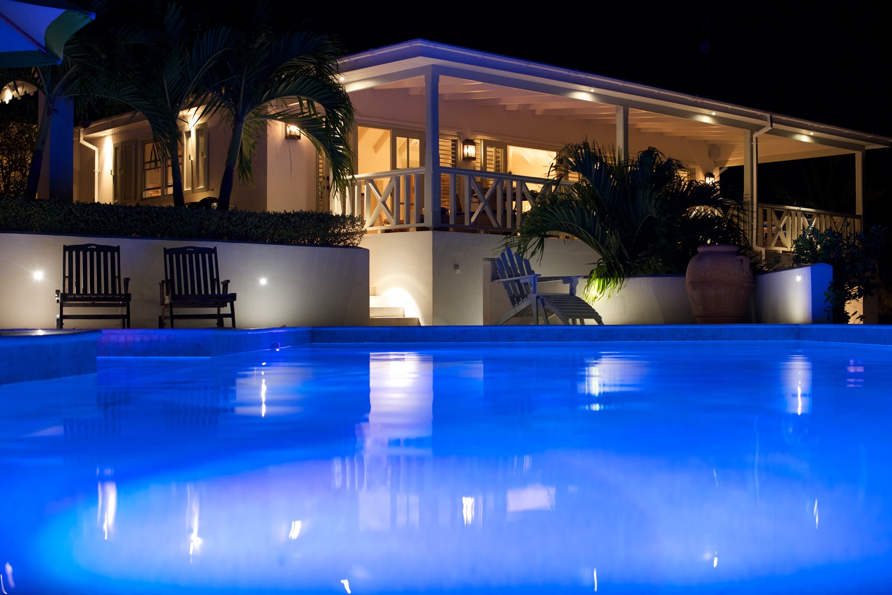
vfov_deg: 27.0
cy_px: 298
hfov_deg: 39.6
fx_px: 1239
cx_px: 446
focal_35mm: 50
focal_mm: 50
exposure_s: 1/6
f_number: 4
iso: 2000
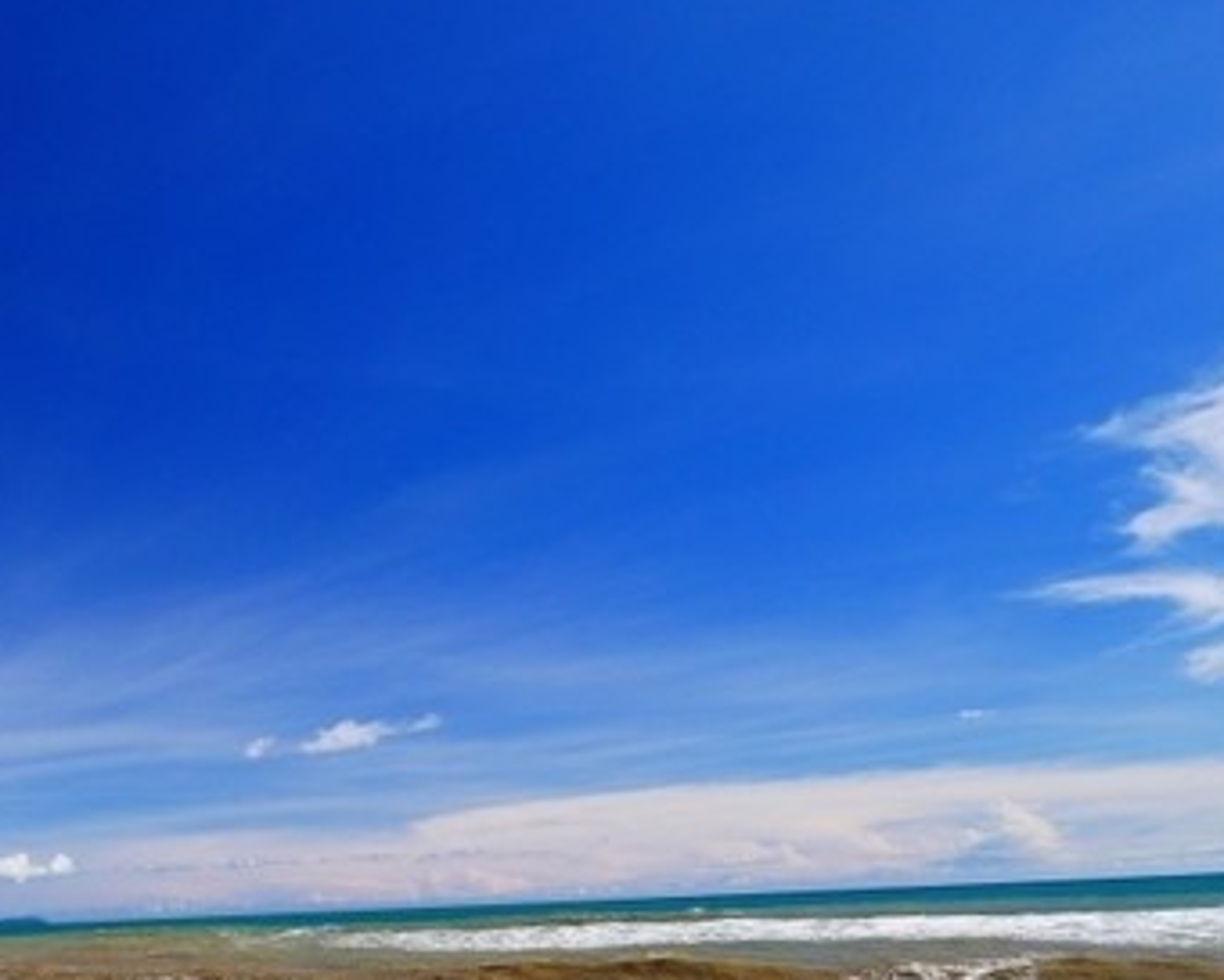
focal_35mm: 31
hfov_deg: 51.6
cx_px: 162
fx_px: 1123
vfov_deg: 45.7
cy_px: 713
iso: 200
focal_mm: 9
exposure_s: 1/320
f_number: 6.3
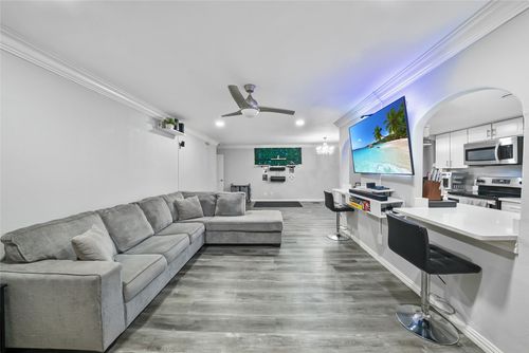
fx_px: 176
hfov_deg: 112.6
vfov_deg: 90.1
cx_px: 264
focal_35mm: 12
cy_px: 176
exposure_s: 1/20
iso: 640
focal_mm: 12
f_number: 9
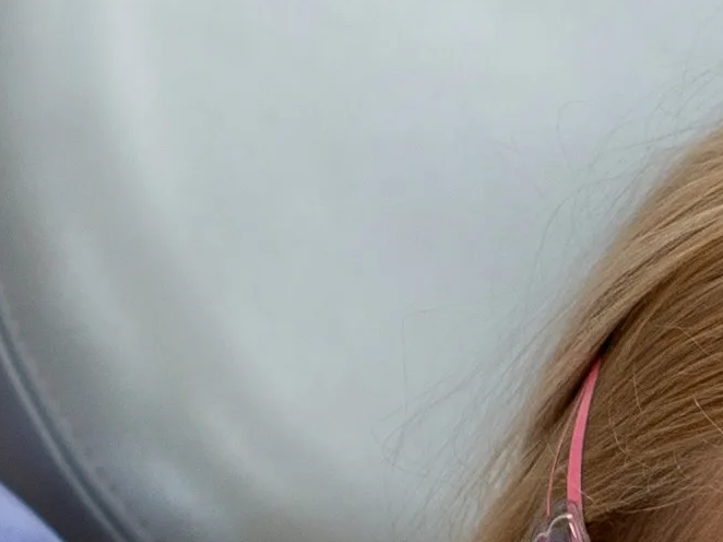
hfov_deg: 3.9
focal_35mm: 509
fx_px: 10627
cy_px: -83
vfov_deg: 2.9
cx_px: -162
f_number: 3.5
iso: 200
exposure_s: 1/125
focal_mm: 50
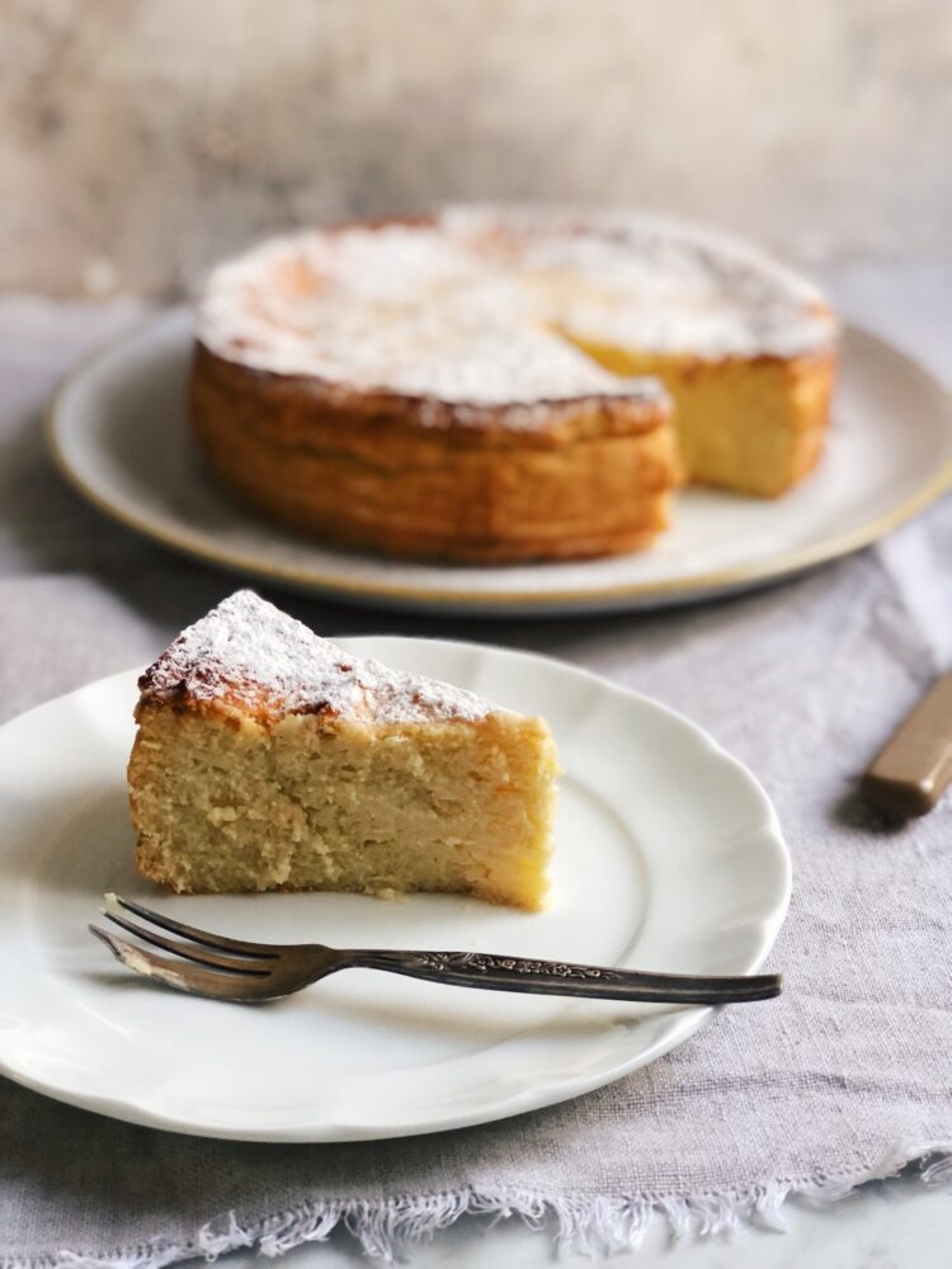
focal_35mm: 57
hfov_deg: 25.7
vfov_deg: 33.8
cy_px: 634
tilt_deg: -28.0
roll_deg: +0.4
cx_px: 476
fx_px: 2090
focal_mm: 6.6
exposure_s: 1/30
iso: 64
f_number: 2.8
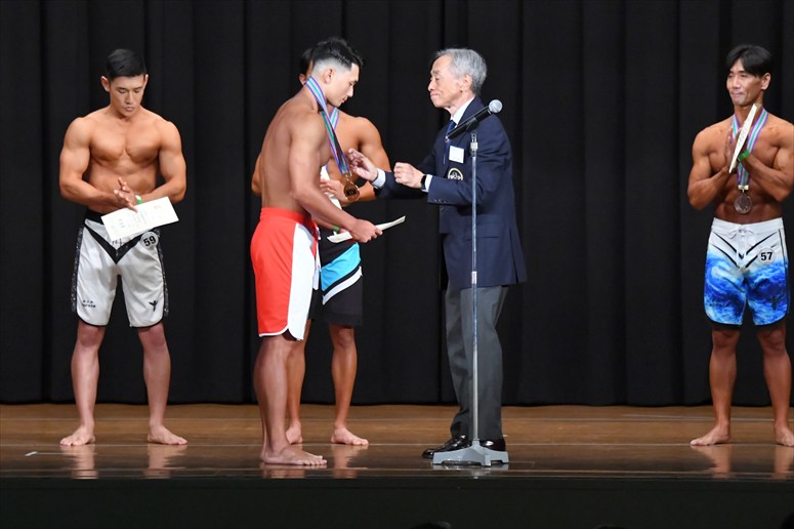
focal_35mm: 202
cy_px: 264
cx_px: 397
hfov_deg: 10.2
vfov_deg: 6.8
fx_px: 4453
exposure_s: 1/400
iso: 8000
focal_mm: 135
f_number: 5.6
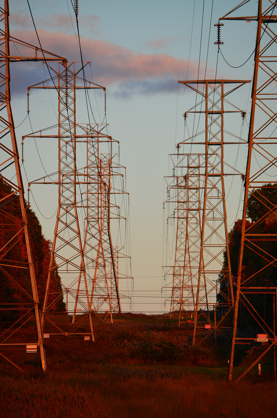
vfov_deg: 6.3
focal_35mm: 330
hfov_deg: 4.1
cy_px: 209
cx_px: 138
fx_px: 3827
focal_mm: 220
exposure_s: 1/125
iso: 100
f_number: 5.3
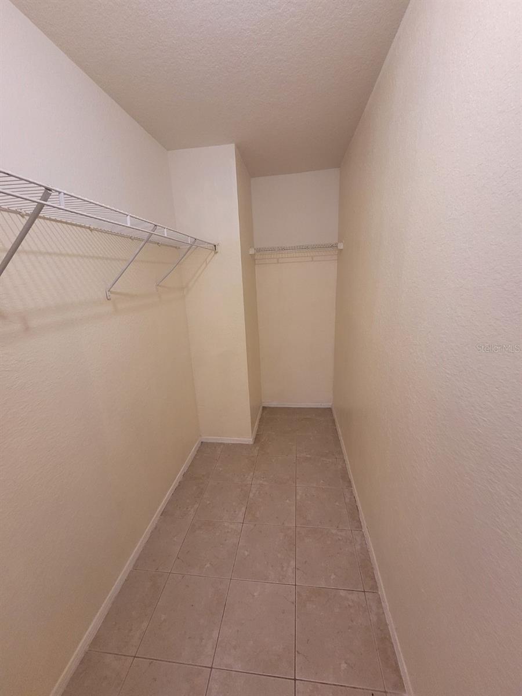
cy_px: 348
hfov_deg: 89.9
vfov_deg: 106.2
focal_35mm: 13
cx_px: 261
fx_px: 261
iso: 320
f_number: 2.2
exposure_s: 1/60
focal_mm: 1.74
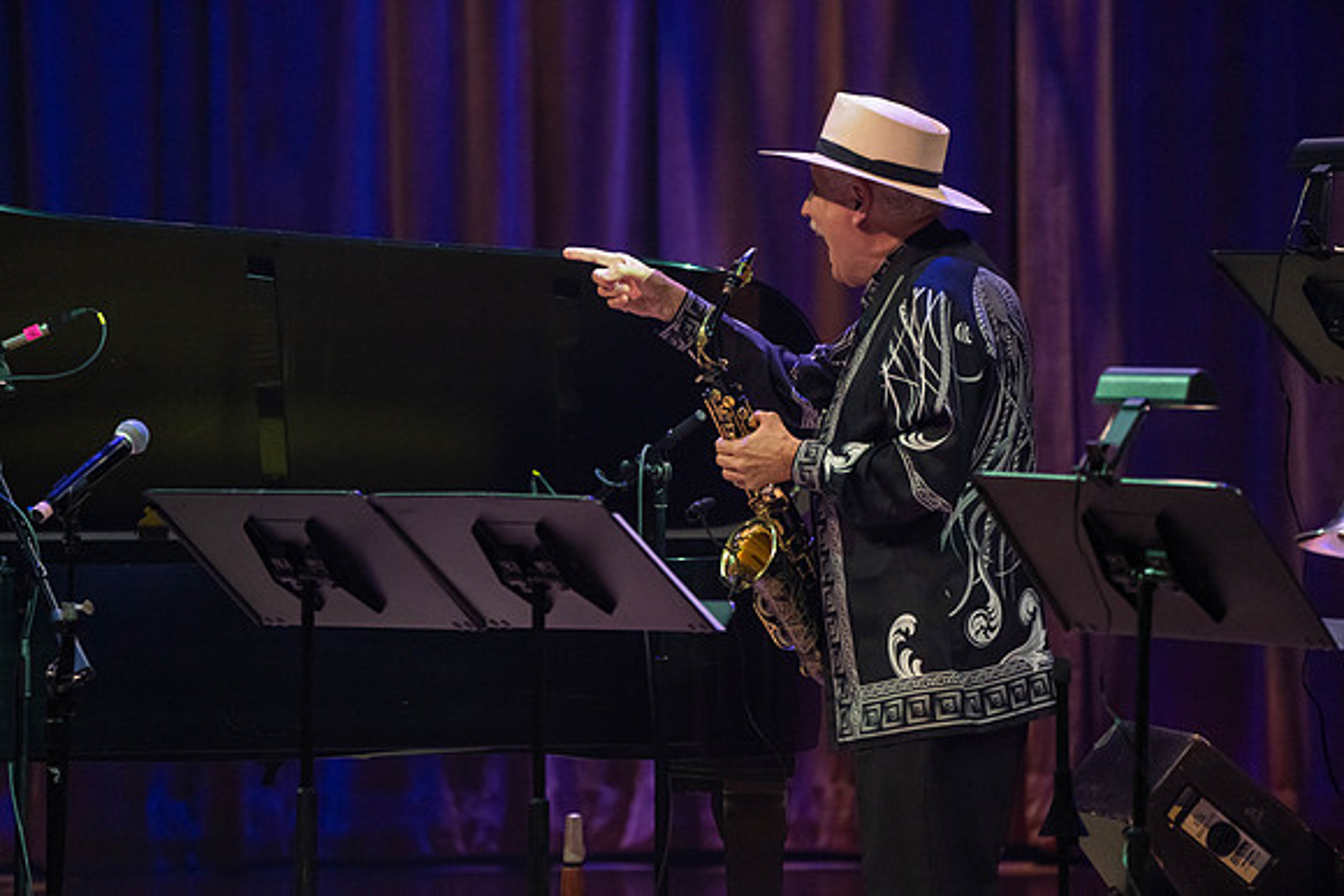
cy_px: 448
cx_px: 672
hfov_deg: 5.2
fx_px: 14936
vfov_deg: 3.4
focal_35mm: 400
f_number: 6.3
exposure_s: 1/250
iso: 3200
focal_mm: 400
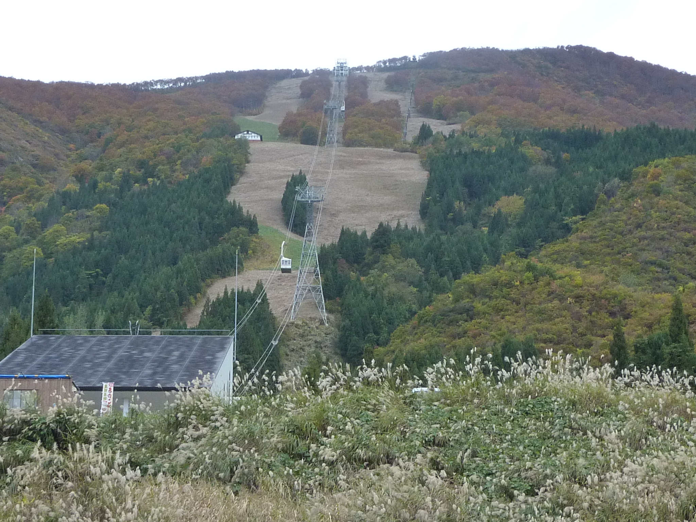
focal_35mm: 106
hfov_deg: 18.5
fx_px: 2131
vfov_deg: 14.0
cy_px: 261
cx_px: 348
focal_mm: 9.7
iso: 200
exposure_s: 1/40
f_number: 3.9
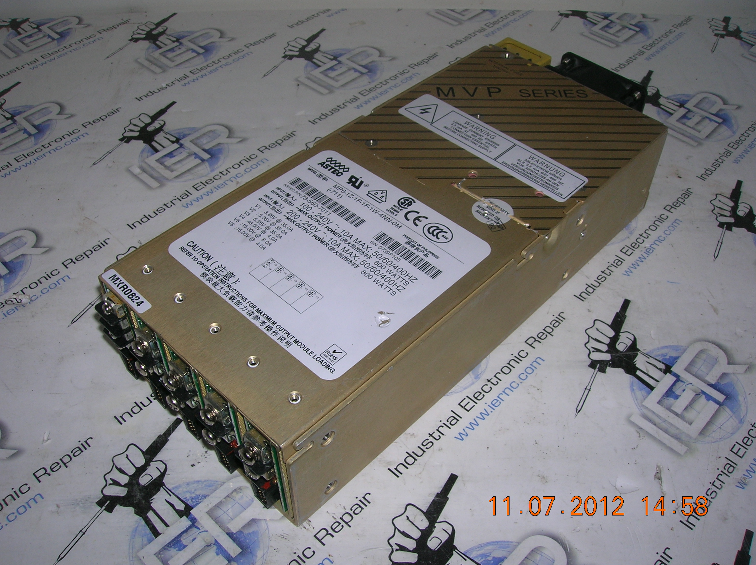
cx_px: 378
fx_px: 742
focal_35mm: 34
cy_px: 282
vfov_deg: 41.7
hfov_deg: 54.0
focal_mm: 5.7
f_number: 4.9
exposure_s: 1/60.1
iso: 50
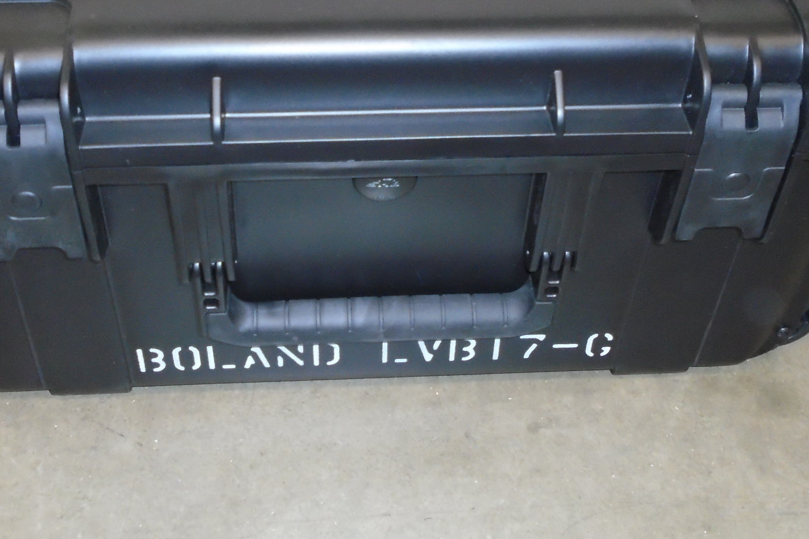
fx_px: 1191
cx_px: 382
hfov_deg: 37.5
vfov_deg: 25.0
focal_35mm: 53
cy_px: 101
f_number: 3.5
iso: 400
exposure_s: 1/40
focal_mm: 5.5
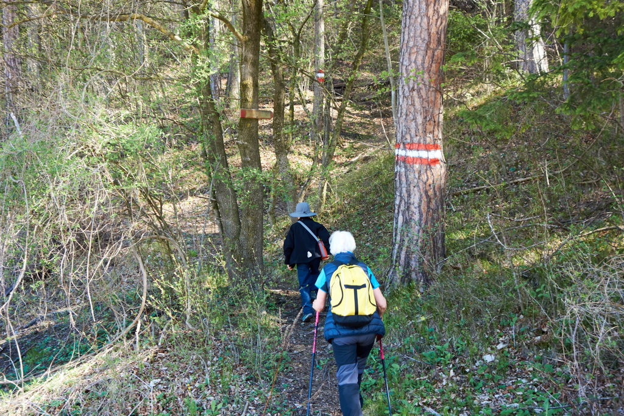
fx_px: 866
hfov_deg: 39.6
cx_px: 312
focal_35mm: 50
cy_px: 208
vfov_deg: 27.0
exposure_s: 1/80
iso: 125
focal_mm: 18.45
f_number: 3.2
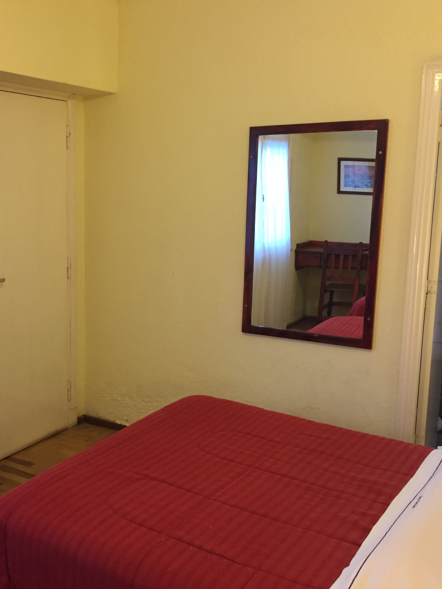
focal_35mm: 39
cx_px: 121
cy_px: 292
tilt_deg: -9.1
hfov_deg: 36.1
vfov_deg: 47.9
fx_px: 664
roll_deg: -0.4
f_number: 2.2
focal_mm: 4.15
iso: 200
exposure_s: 1/33
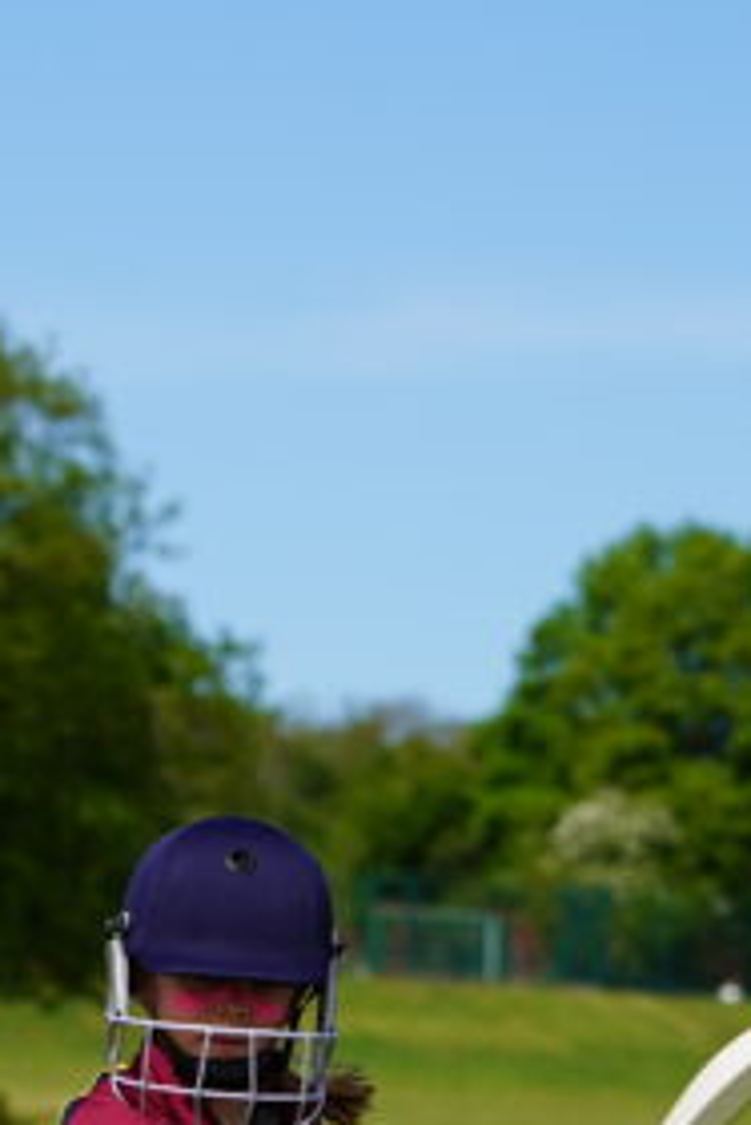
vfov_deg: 5.3
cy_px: 1294
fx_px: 12000
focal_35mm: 384
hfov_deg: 3.6
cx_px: 54
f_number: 5
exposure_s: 1/640
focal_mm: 105
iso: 100
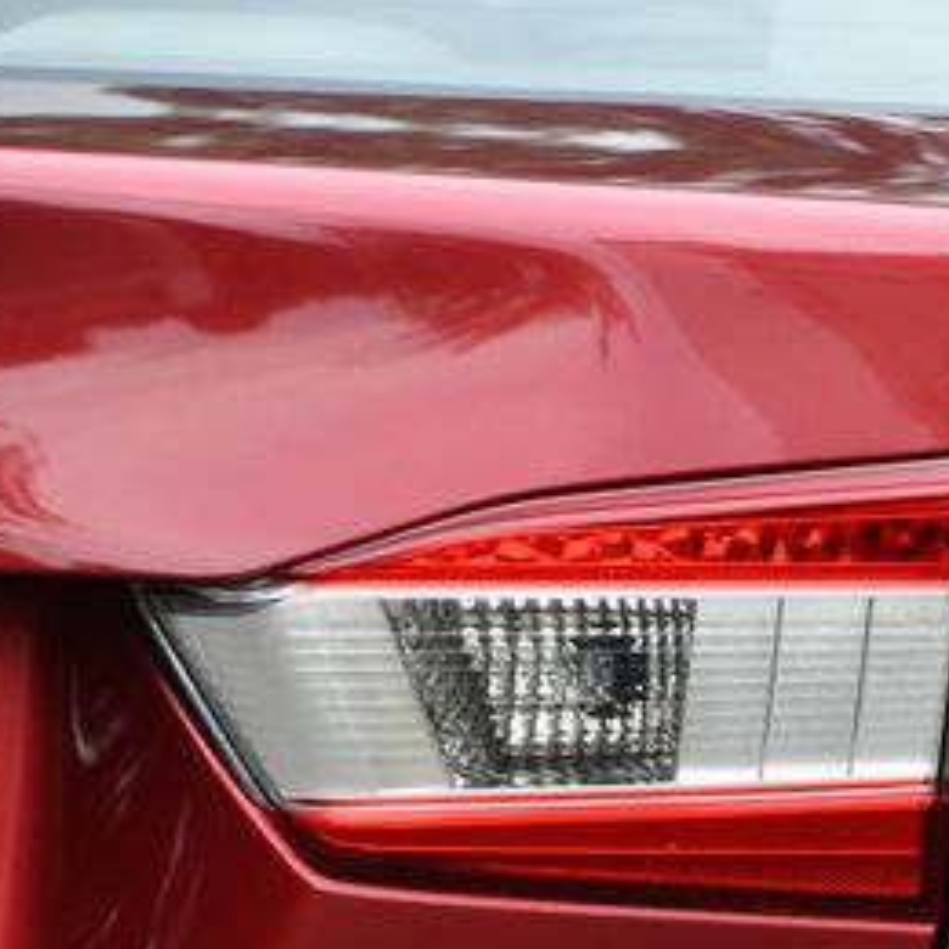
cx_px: 996
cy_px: 770
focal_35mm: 377
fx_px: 11693
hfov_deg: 4.6
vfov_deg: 4.6
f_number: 5.6
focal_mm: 120
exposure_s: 1/250
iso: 220
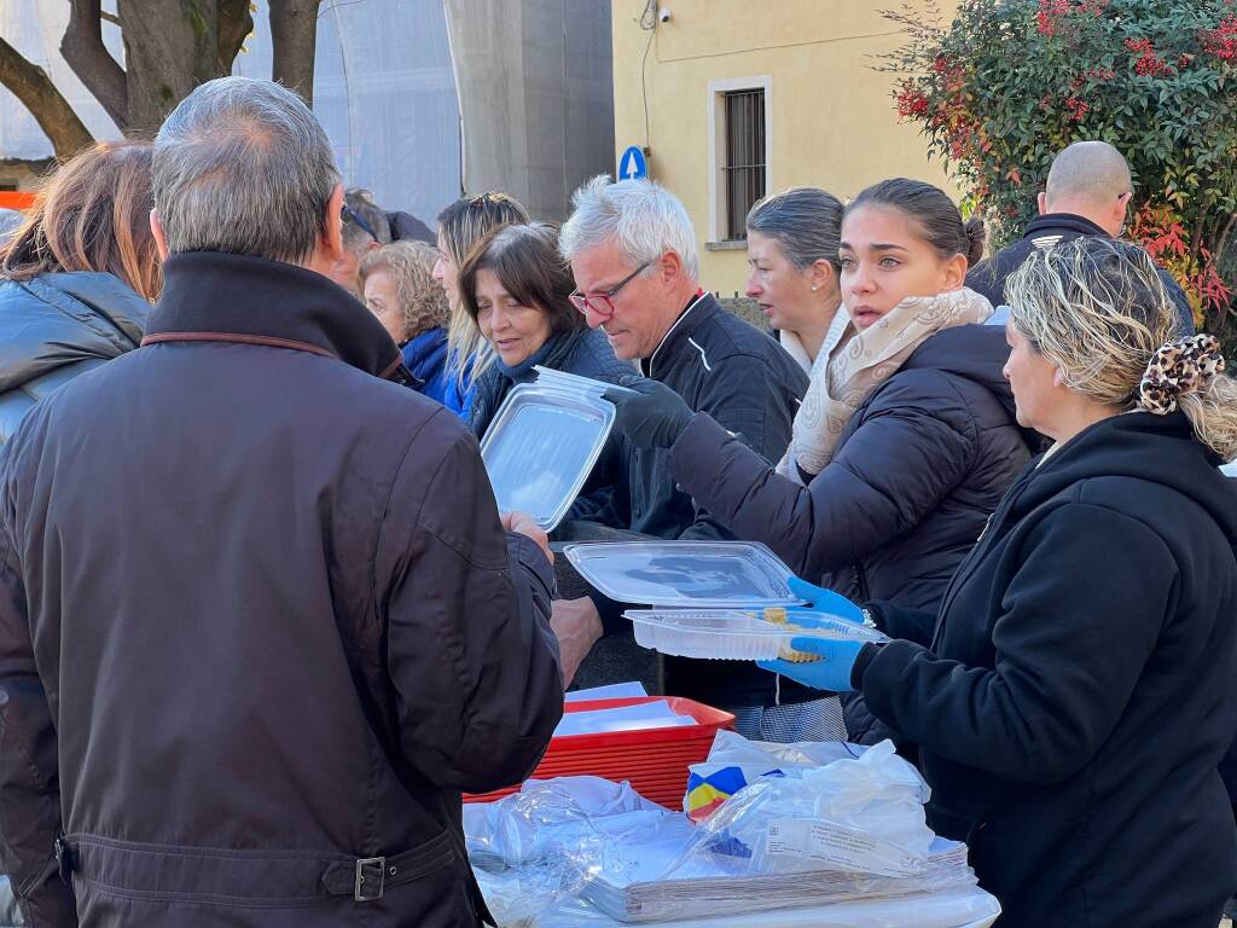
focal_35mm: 77
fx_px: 2752
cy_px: 464
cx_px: 618
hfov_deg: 25.3
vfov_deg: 19.1
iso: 64
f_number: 2.8
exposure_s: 1/99
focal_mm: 9
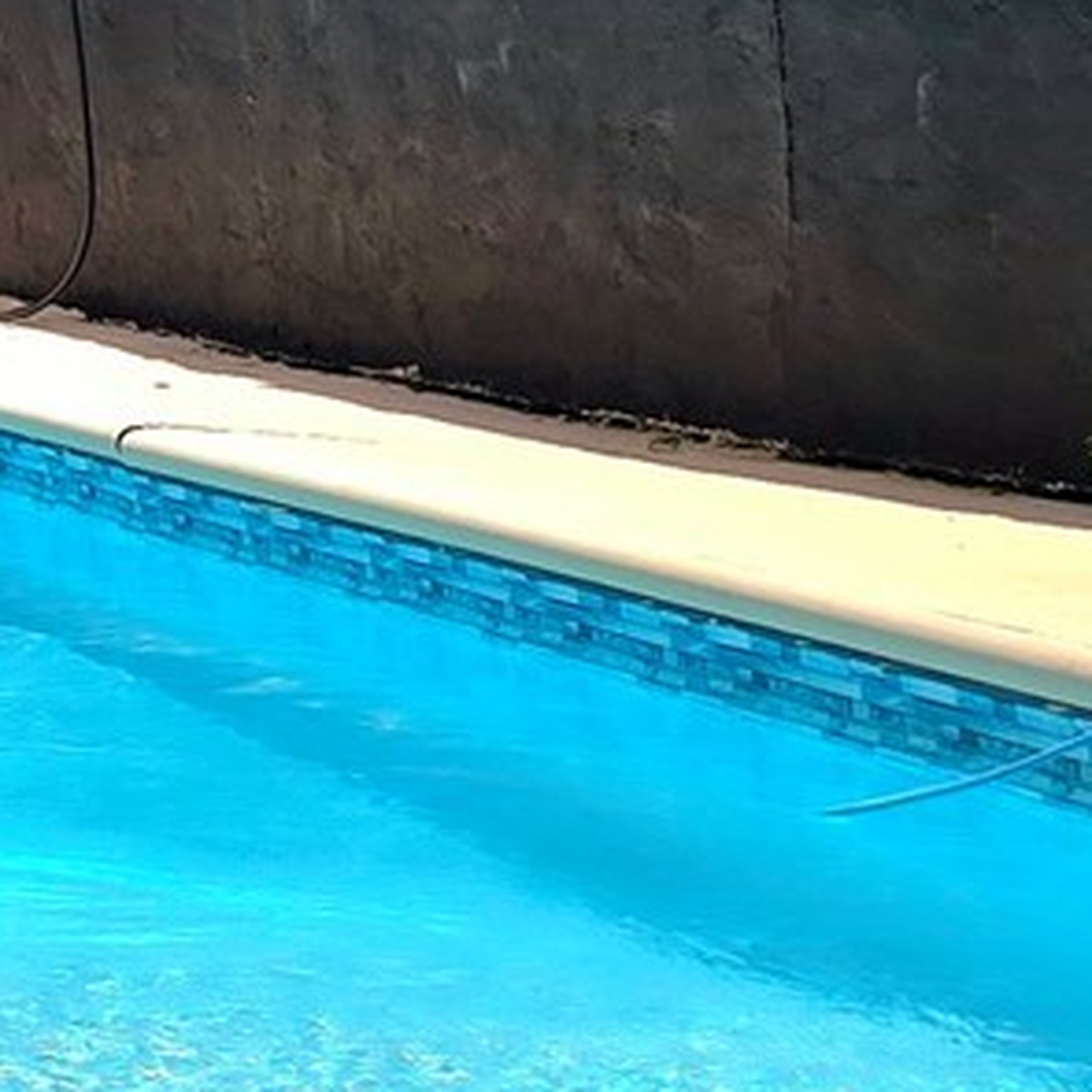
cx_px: -1544
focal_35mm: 141
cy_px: -11
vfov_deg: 12.2
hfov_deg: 10.6
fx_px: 5032
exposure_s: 1/1667
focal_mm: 6.3
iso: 12
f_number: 1.7
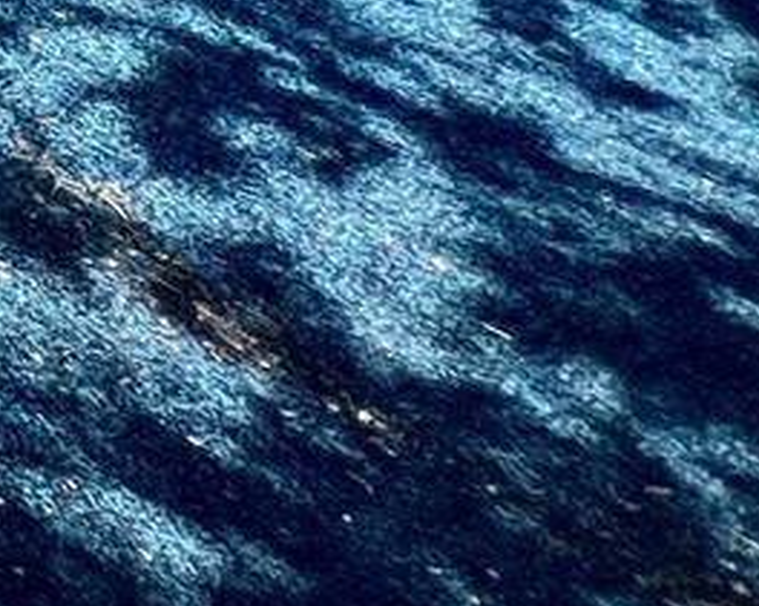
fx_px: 1729
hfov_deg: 11.8
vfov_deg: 12.5
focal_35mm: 77
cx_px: -1475
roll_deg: -0.3
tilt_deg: -8.9
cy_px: -1057
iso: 32
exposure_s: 1/1193
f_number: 1.8
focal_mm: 1.57
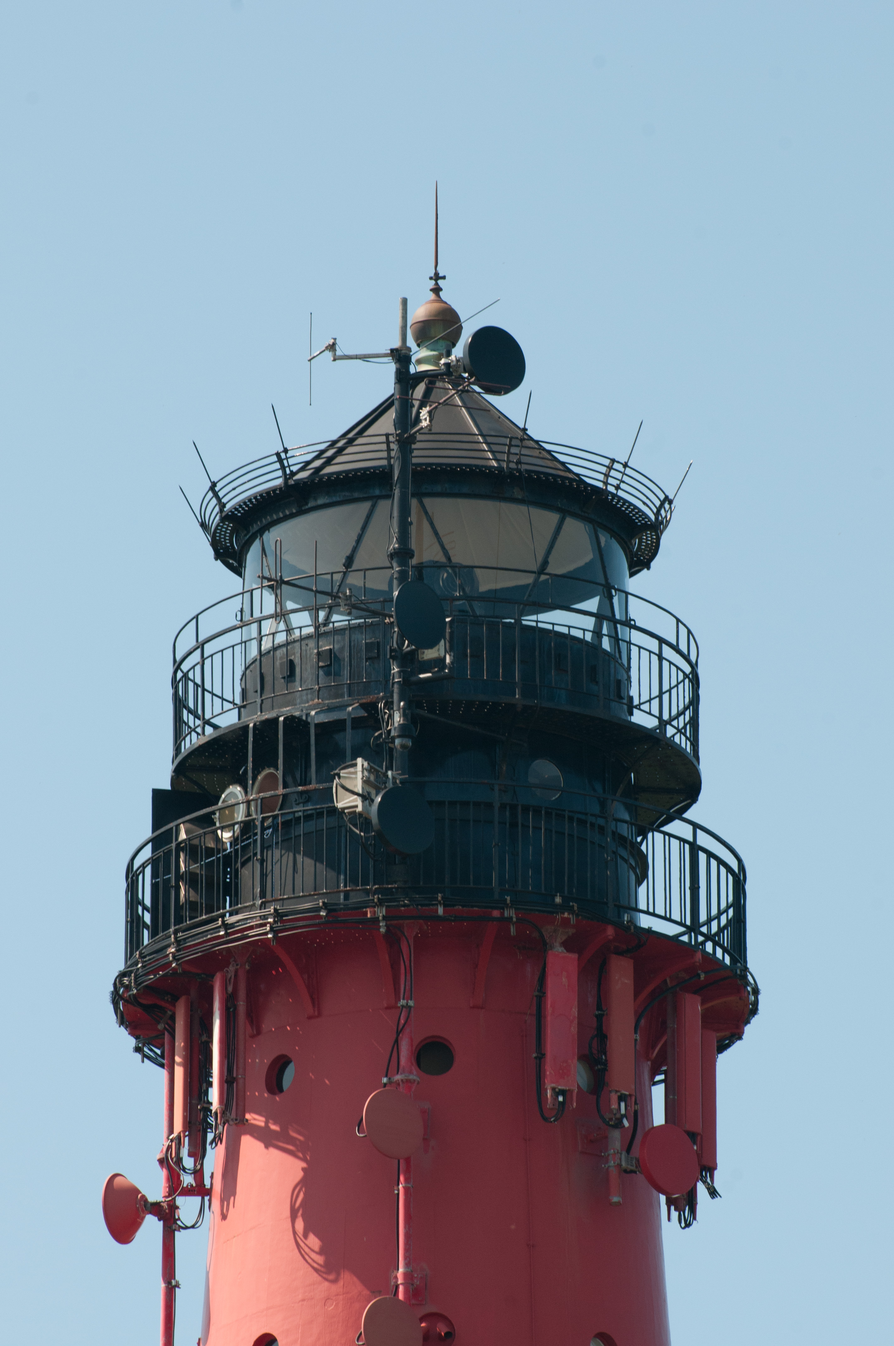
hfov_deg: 4.0
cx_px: 447
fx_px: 12884
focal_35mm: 345
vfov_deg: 6.0
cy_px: 673
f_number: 13
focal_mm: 230
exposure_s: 1/320
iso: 320
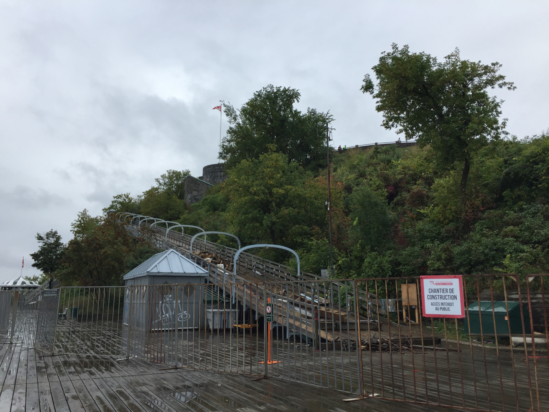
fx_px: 460
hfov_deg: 61.7
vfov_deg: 48.2
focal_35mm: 29
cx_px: 274
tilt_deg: +10.6
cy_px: 206
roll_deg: +0.1
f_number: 2.2
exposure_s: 1/1014
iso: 32
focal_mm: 4.15
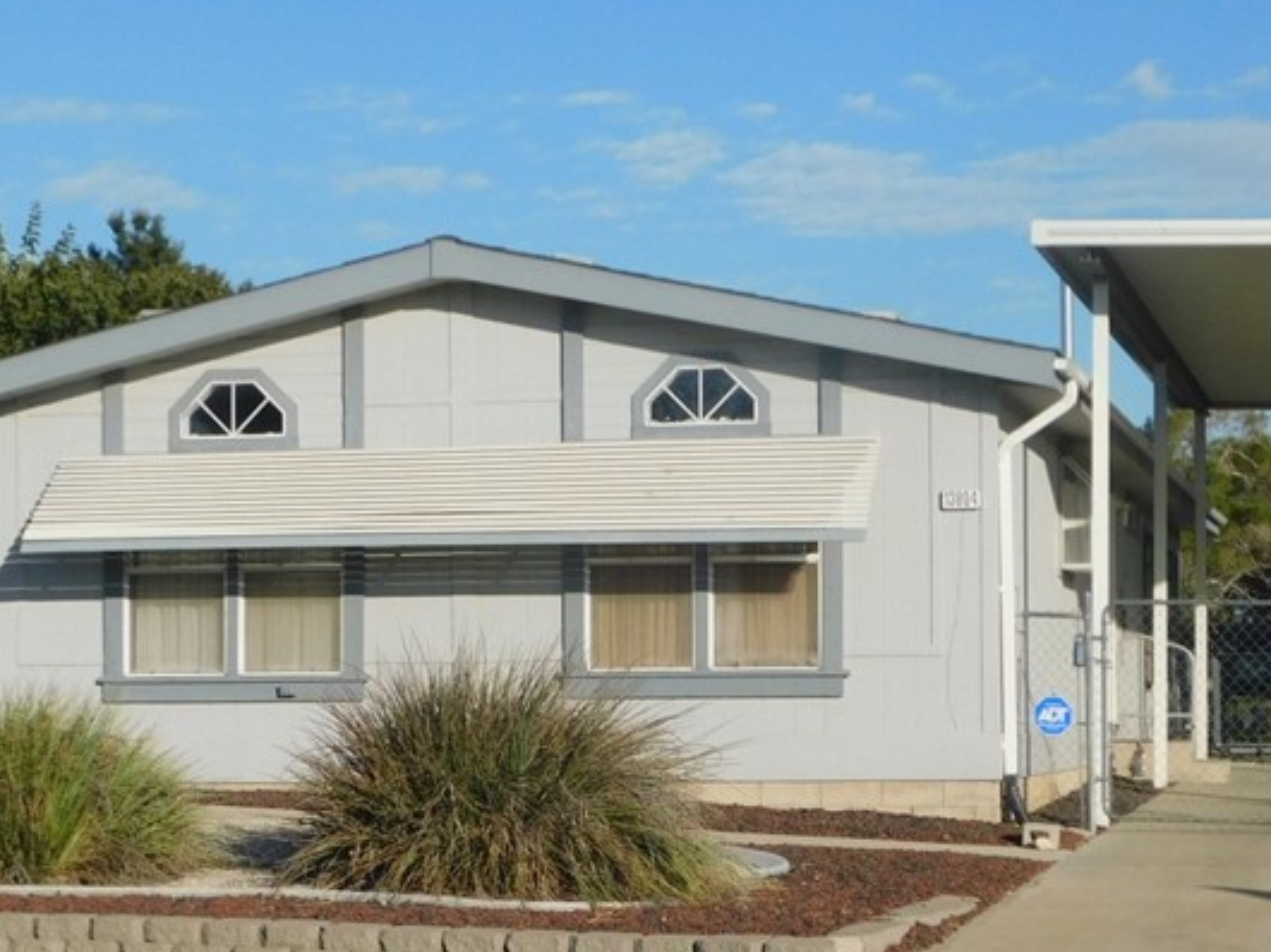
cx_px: 576
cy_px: 736
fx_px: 3193
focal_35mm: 87
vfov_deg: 16.9
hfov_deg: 22.5
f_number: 7.4
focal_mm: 8
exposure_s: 1/400
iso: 125
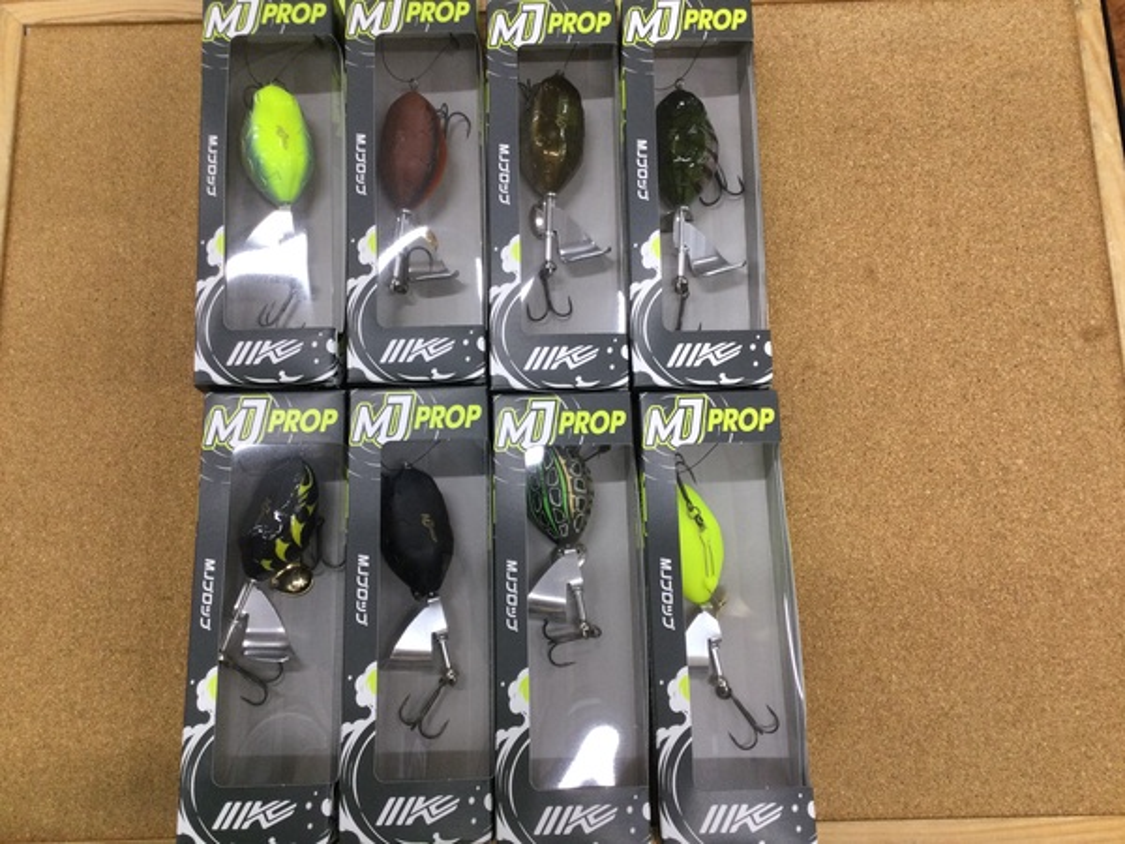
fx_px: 1007
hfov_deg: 58.4
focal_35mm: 31
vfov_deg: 45.4
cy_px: 422
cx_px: 562
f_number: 2.4
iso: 32
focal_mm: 3.3
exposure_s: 1/30
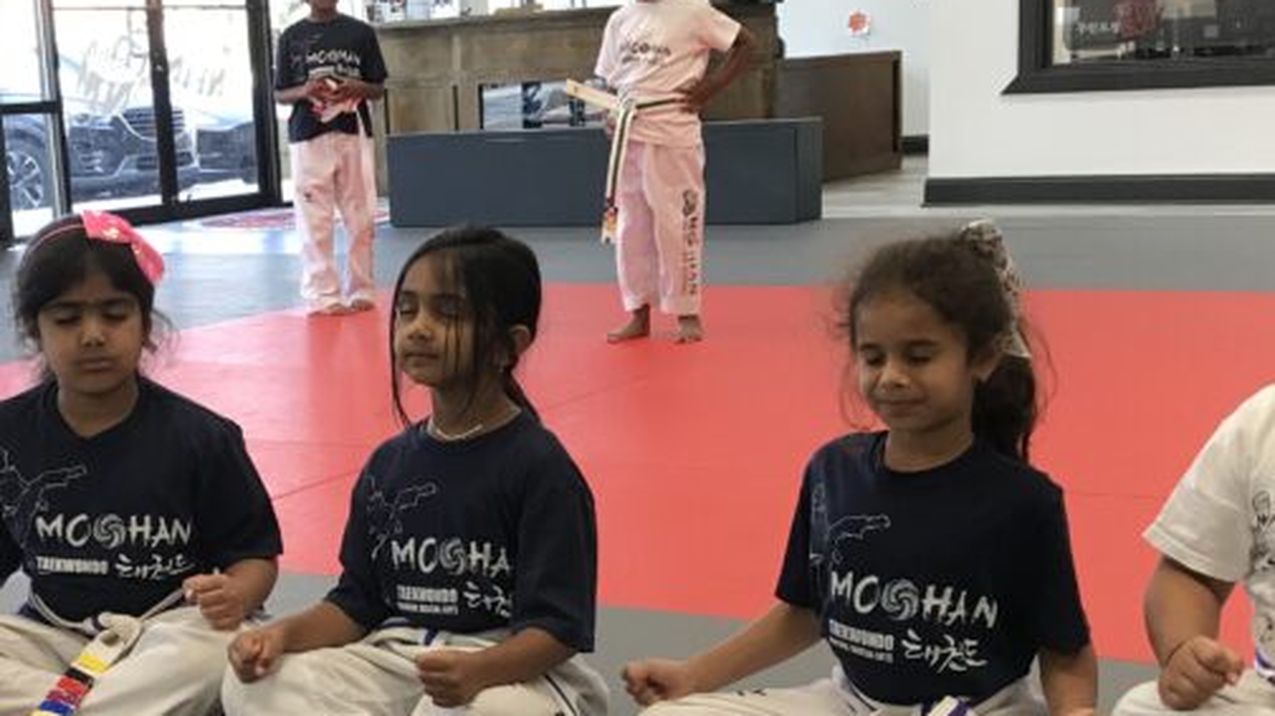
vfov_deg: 19.2
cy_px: 574
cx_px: 445
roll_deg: +2.9
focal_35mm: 62
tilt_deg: -13.2
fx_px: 2095
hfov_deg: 33.6
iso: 20
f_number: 1.8
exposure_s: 1/30
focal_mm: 3.99
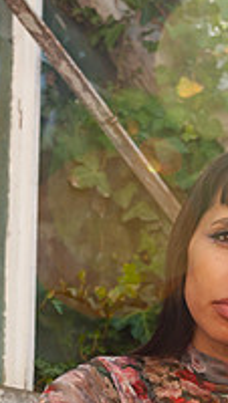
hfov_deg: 13.9
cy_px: 298
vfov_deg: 24.2
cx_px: 66
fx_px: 932
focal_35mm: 87
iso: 320
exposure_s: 1/3200
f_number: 2.5
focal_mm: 24
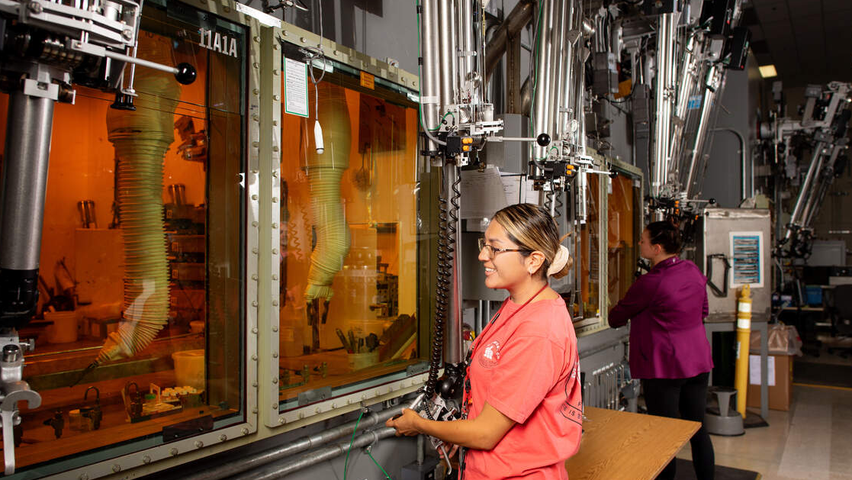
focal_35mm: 27
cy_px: 246
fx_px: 610
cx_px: 436
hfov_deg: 69.8
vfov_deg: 42.9
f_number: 4
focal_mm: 24
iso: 100
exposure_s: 1/250
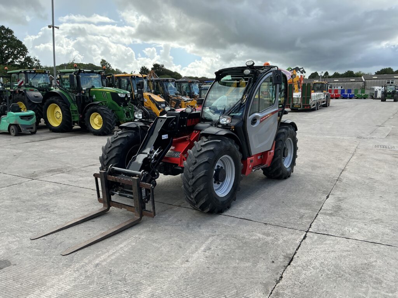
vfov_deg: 49.7
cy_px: 149
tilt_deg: -8.6
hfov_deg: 63.4
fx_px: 322
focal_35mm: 28
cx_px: 199
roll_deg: +1.3
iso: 25
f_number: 1.8
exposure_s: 1/855
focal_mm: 3
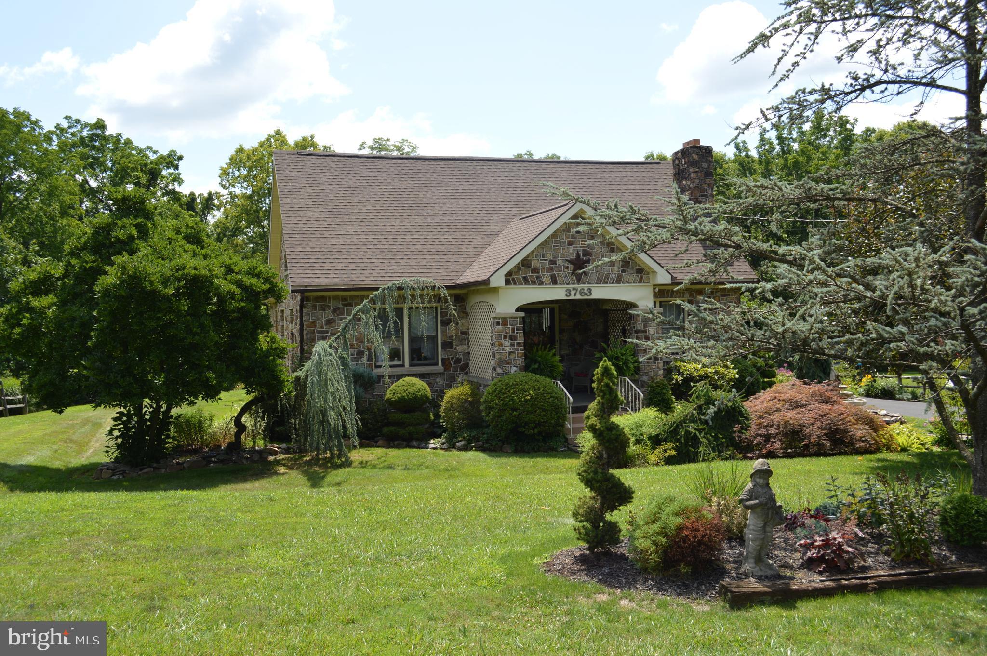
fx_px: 904
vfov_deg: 39.9
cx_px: 494
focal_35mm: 33
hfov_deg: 57.3
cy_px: 328
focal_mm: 22
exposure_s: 1/200
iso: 100
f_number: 9
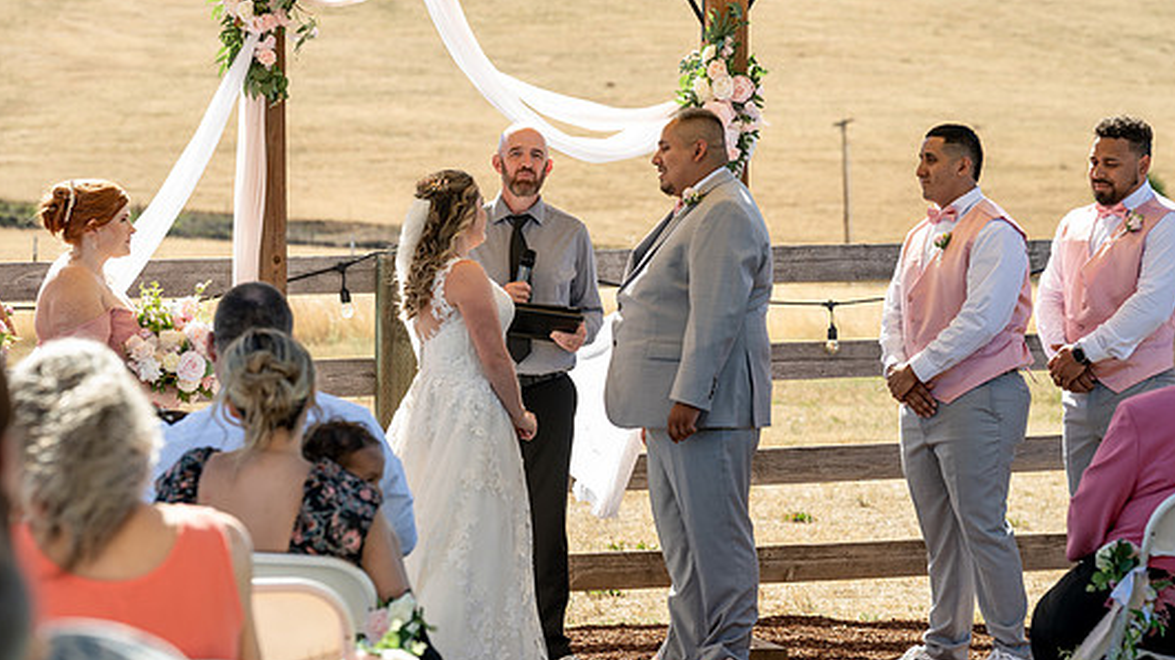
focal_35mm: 120
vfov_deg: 10.1
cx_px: 612
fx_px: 3738
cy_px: 323
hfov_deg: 17.9
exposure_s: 1/400
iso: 250
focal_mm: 105
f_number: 5
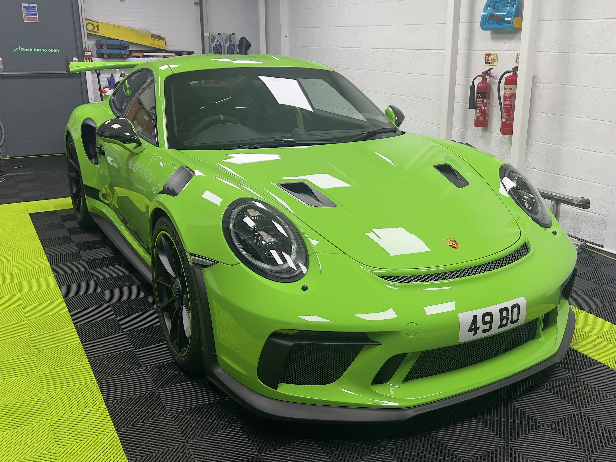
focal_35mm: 34
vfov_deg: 41.8
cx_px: 352
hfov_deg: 53.8
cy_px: 215
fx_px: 605
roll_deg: -0.5
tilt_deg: -15.4
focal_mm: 5.7
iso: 64
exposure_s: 1/100
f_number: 1.5
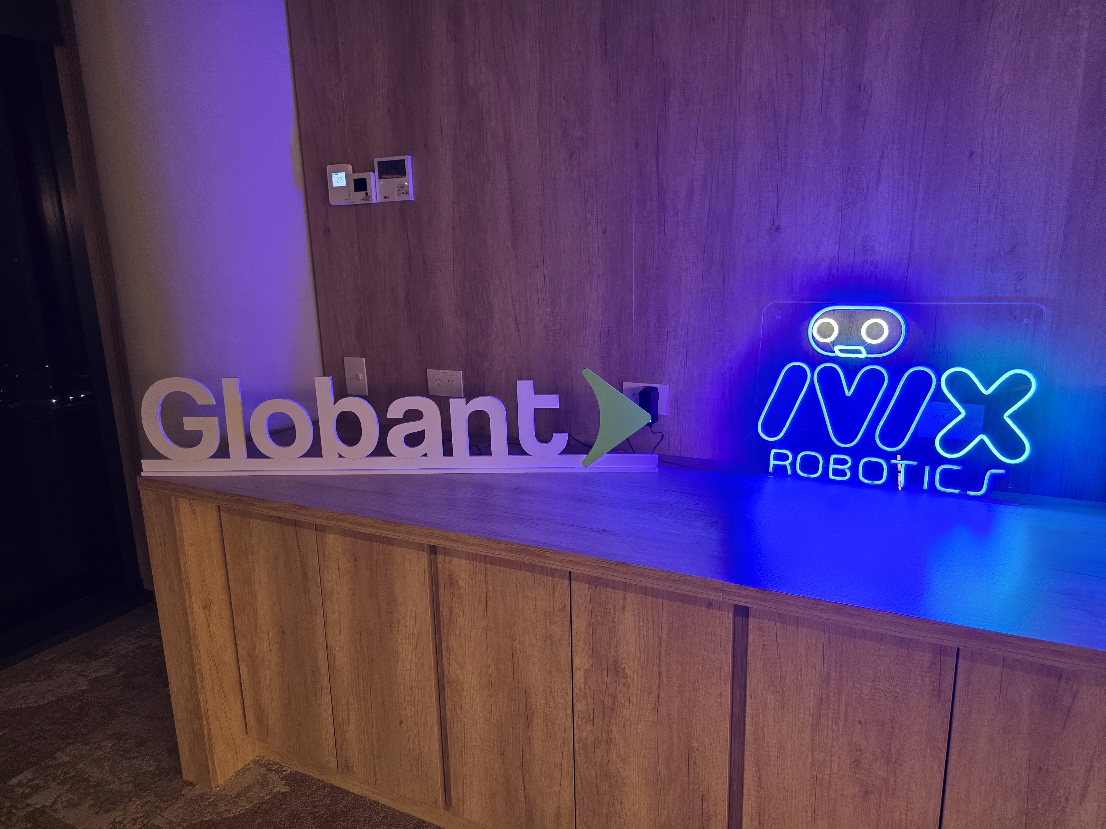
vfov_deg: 58.9
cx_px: 553
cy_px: 414
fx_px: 735
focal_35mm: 23
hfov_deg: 73.9
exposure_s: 1/66
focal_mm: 6.3
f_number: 1.7
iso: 320
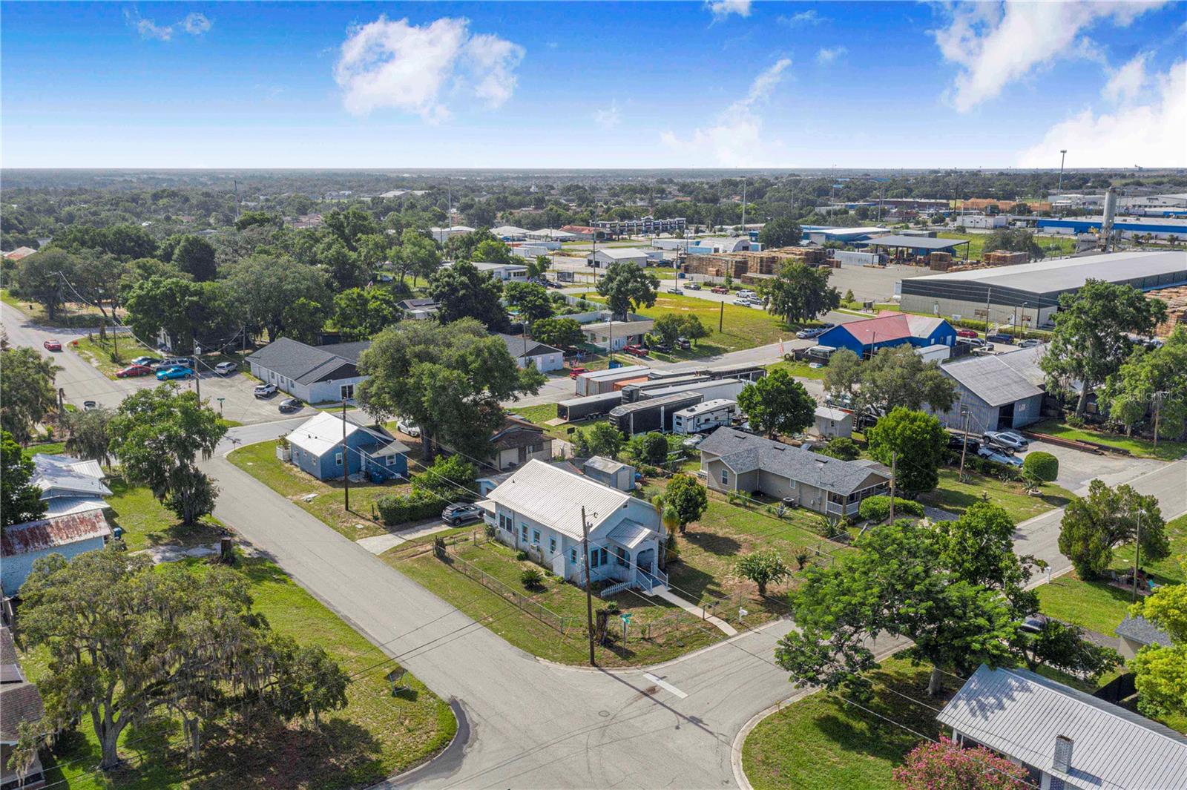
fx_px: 923
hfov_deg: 65.5
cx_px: 594
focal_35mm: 28
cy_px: 395
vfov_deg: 46.4
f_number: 5.6
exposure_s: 1/640
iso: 100
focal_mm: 10.26
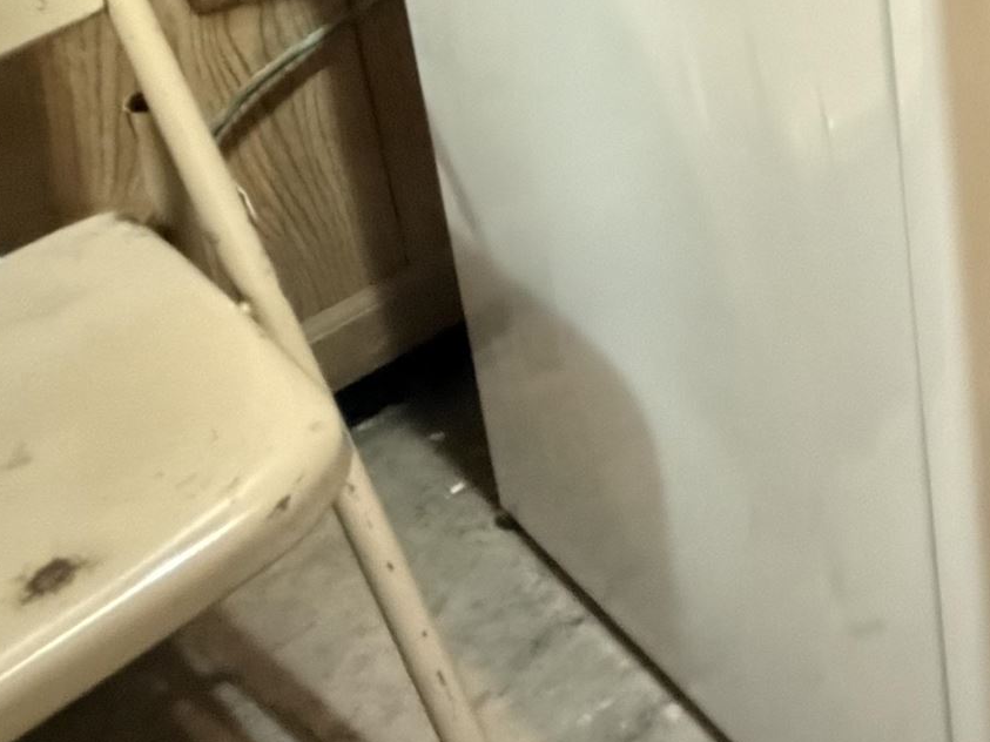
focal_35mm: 51
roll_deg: -0.9
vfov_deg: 21.8
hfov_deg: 27.3
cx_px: 1449
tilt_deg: -14.7
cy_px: -473
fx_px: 1458
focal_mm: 2.22
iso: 3200
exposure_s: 1/15
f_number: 2.2
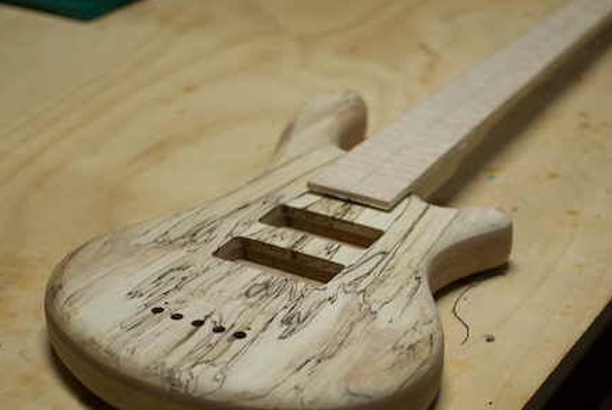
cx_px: 378
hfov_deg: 28.1
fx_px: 1220
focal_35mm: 72
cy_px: 221
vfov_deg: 19.1
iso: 100
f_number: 1.8
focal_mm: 35
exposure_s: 1/40
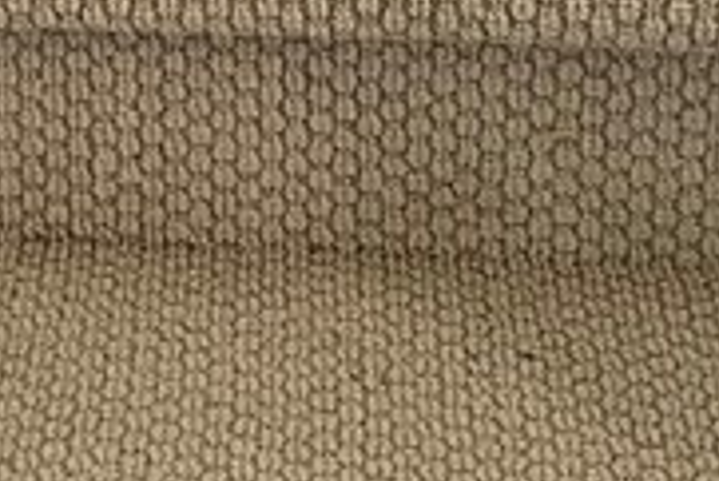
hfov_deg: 13.7
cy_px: -497
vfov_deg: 8.8
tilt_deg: -17.8
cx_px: -36
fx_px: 2938
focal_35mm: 147
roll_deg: +2.0
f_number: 1.6
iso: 80
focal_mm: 5.1
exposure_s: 1/60
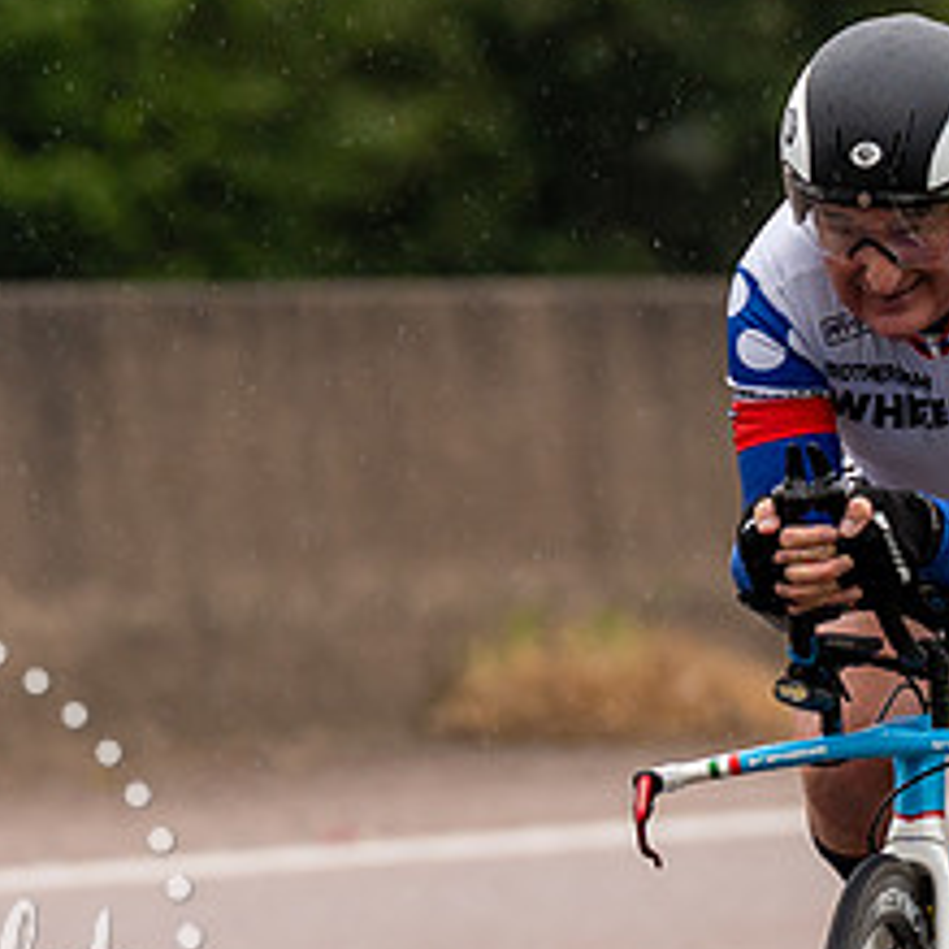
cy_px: 453
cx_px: 1010
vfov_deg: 1.9
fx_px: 28659
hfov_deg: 1.9
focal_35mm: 924
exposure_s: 1/1000
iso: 320
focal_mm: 200
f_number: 3.5
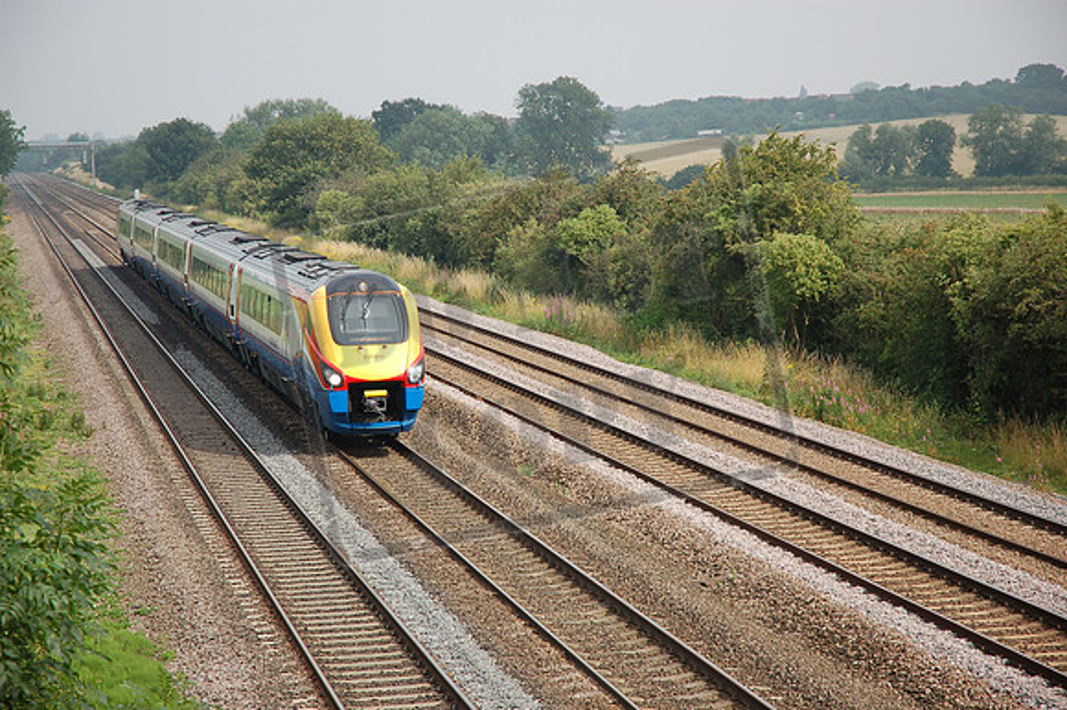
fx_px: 3110
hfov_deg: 19.5
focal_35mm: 105
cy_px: 355
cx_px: 534
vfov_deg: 13.0
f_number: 4.5
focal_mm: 70
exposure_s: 1/1000
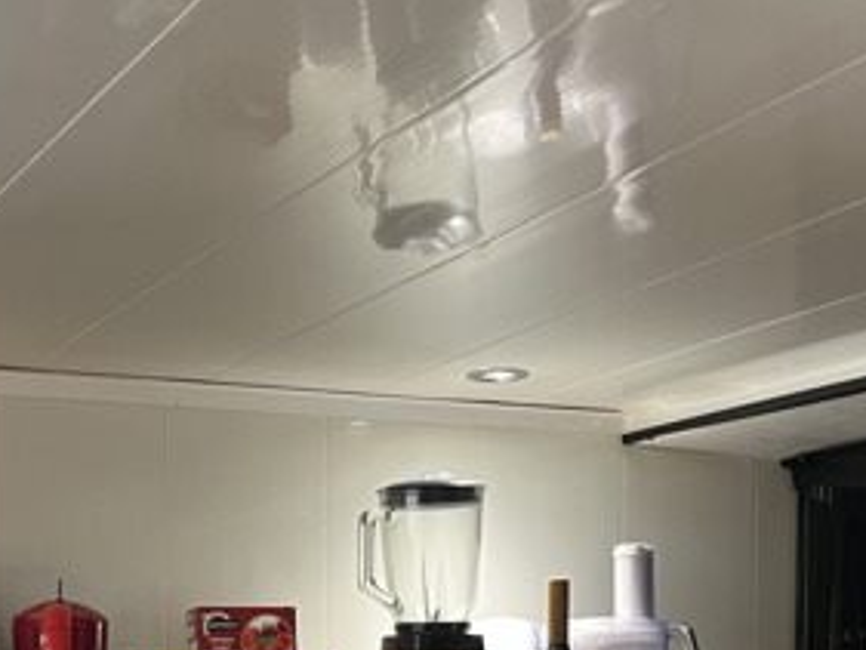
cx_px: 302
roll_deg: +1.2
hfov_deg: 26.2
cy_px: 819
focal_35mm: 74
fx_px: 1852
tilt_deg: +0.0
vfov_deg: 18.6
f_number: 1.6
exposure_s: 1/50
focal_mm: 5.1
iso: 200
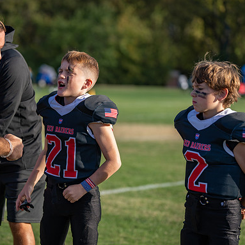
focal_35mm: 134
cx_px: 75
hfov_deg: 13.0
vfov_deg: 13.0
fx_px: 1073
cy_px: 123
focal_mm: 104
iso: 100
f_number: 2.8
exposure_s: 1/800
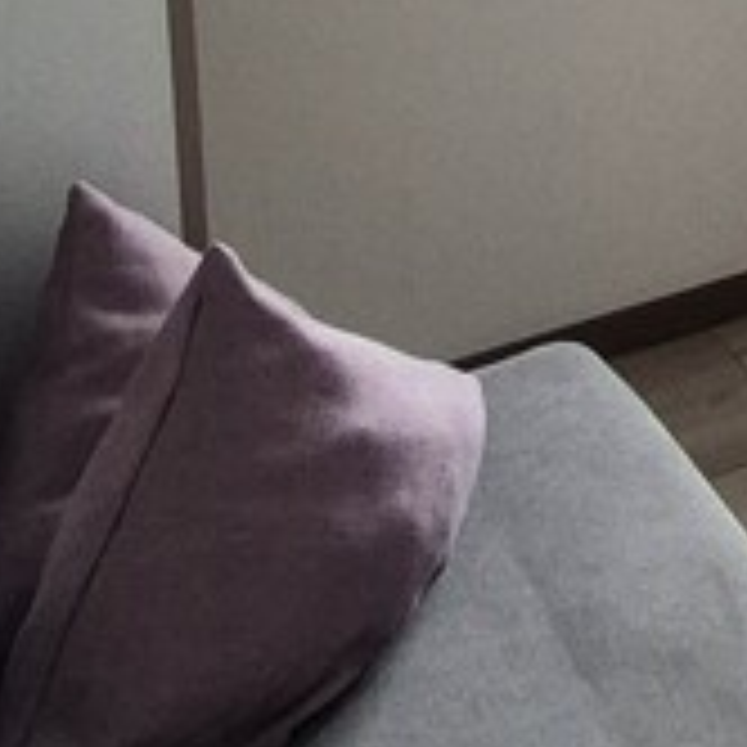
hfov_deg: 17.9
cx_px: 1440
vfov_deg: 20.7
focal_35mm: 71
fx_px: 1733
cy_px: -378
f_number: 2.2
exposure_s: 1/50
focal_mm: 1.74
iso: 250
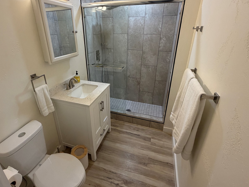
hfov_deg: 87.6
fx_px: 129
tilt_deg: -21.5
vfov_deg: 71.3
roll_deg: +0.4
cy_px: 81
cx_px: 116
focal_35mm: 18
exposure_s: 1/120
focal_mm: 2.22
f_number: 2.2
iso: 250
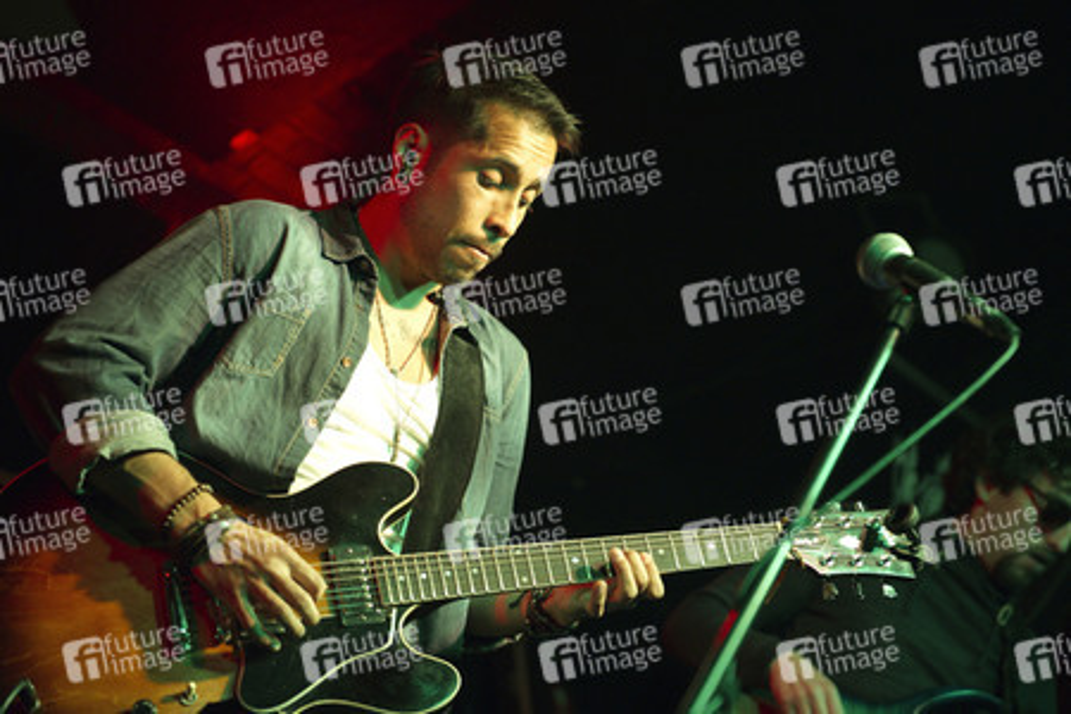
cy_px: 357
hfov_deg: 28.8
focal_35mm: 70
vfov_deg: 19.5
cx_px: 536
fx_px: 2082
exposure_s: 1/125
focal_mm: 70
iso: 3200
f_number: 2.8
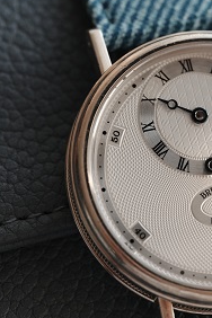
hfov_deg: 6.6
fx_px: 1846
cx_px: 209
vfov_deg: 9.8
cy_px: 173
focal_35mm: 209
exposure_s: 1/250
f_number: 5.6
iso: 2500
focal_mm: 105
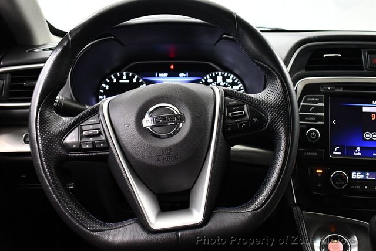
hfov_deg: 48.4
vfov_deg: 33.5
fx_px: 418
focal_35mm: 40
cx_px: 188
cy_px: 126
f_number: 3.5
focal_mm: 20
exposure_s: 1/60
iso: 3200
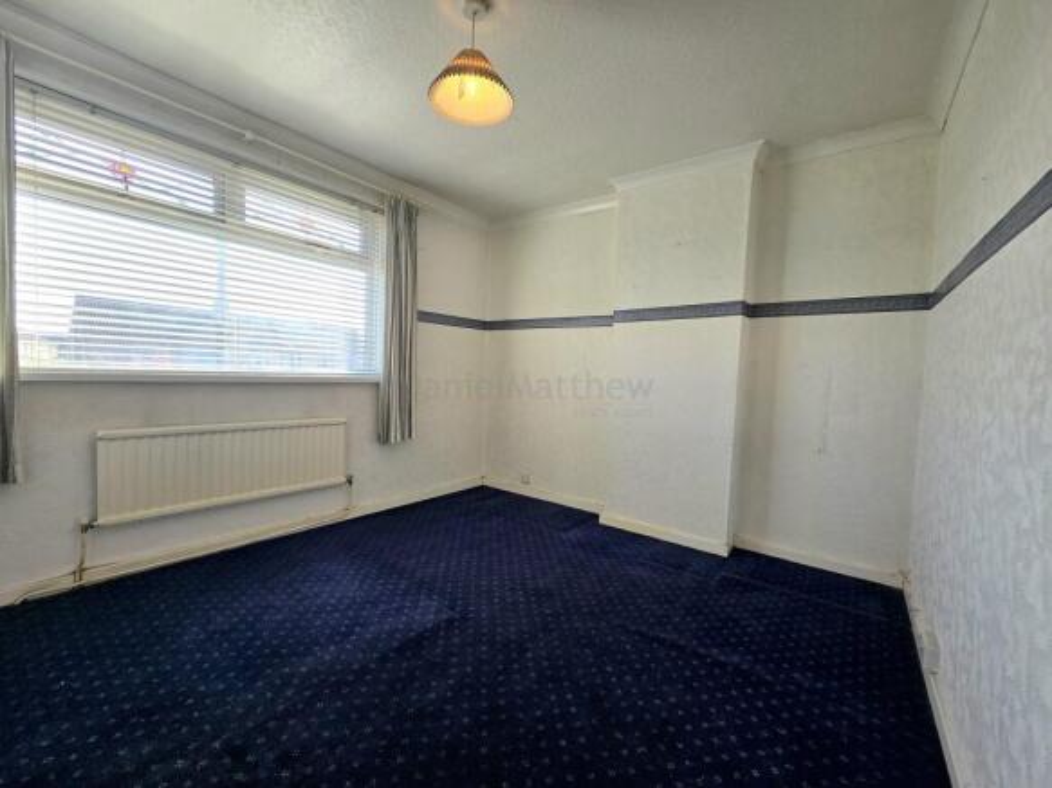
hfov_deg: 106.2
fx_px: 395
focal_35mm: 13
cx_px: 526
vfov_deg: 89.9
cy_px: 394
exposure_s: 1/222
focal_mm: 2.2
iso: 50
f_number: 2.2
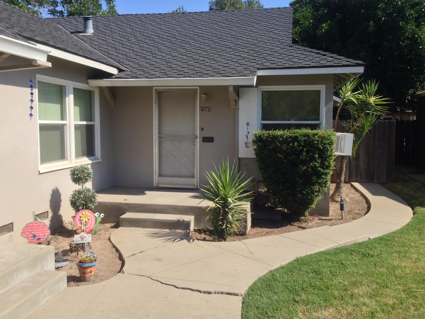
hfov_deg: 55.4
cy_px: 160
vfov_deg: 42.9
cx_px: 212
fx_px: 405
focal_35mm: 33
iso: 50
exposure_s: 1/1323
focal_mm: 4.12
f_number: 2.4
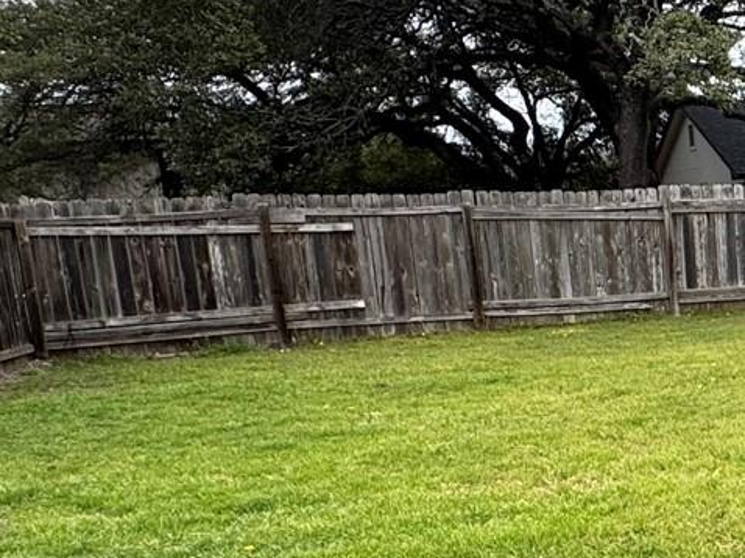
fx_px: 1291
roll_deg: +1.4
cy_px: 419
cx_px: 1170
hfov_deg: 24.0
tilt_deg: -8.5
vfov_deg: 24.1
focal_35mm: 60
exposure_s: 1/693
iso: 40
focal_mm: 2.22
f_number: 2.2
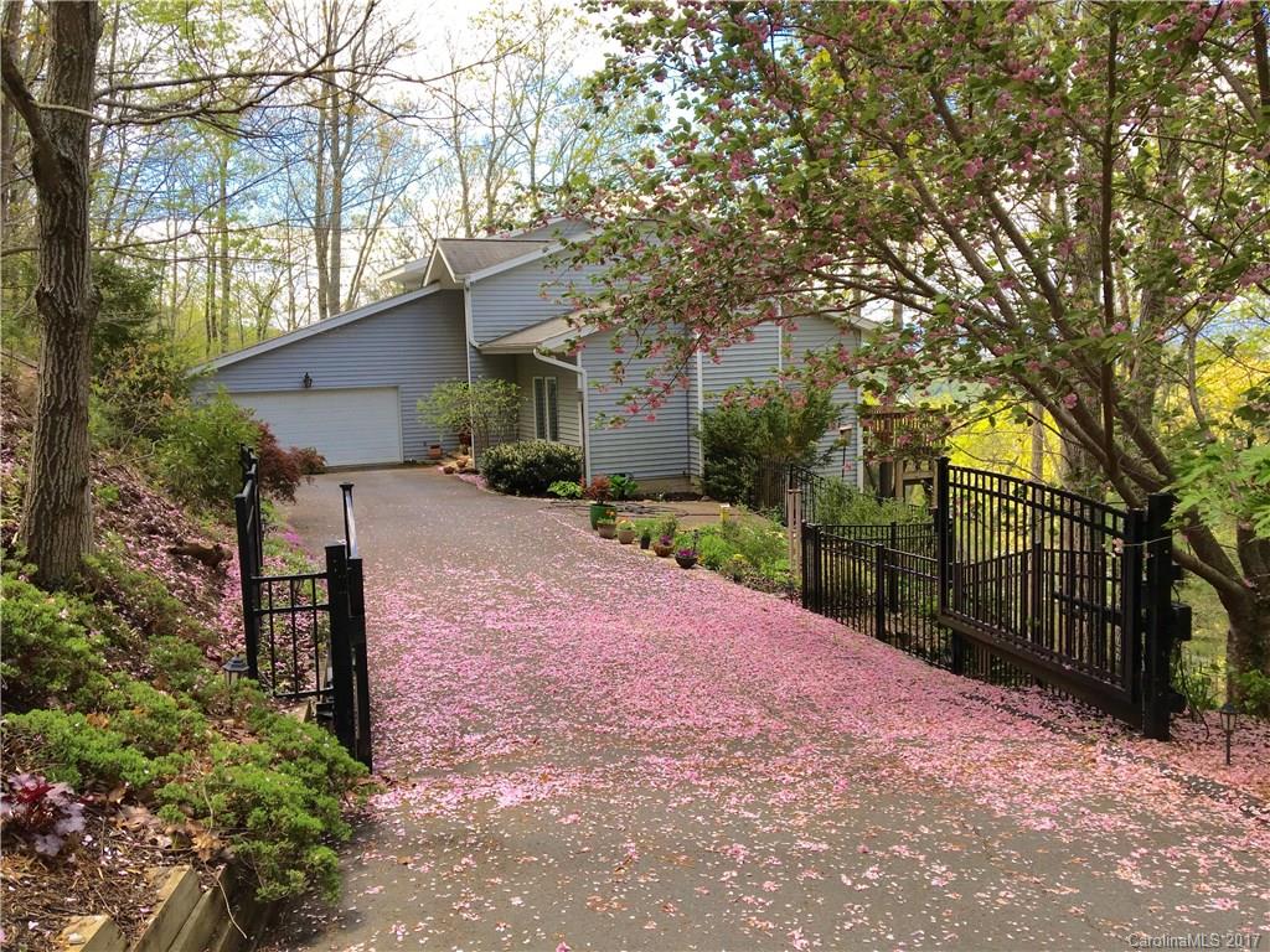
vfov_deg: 48.2
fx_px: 1064
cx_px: 635
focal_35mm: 29
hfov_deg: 61.7
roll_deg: +1.7
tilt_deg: -6.8
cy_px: 476
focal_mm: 4.15
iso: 25
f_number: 2.2
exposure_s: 1/503
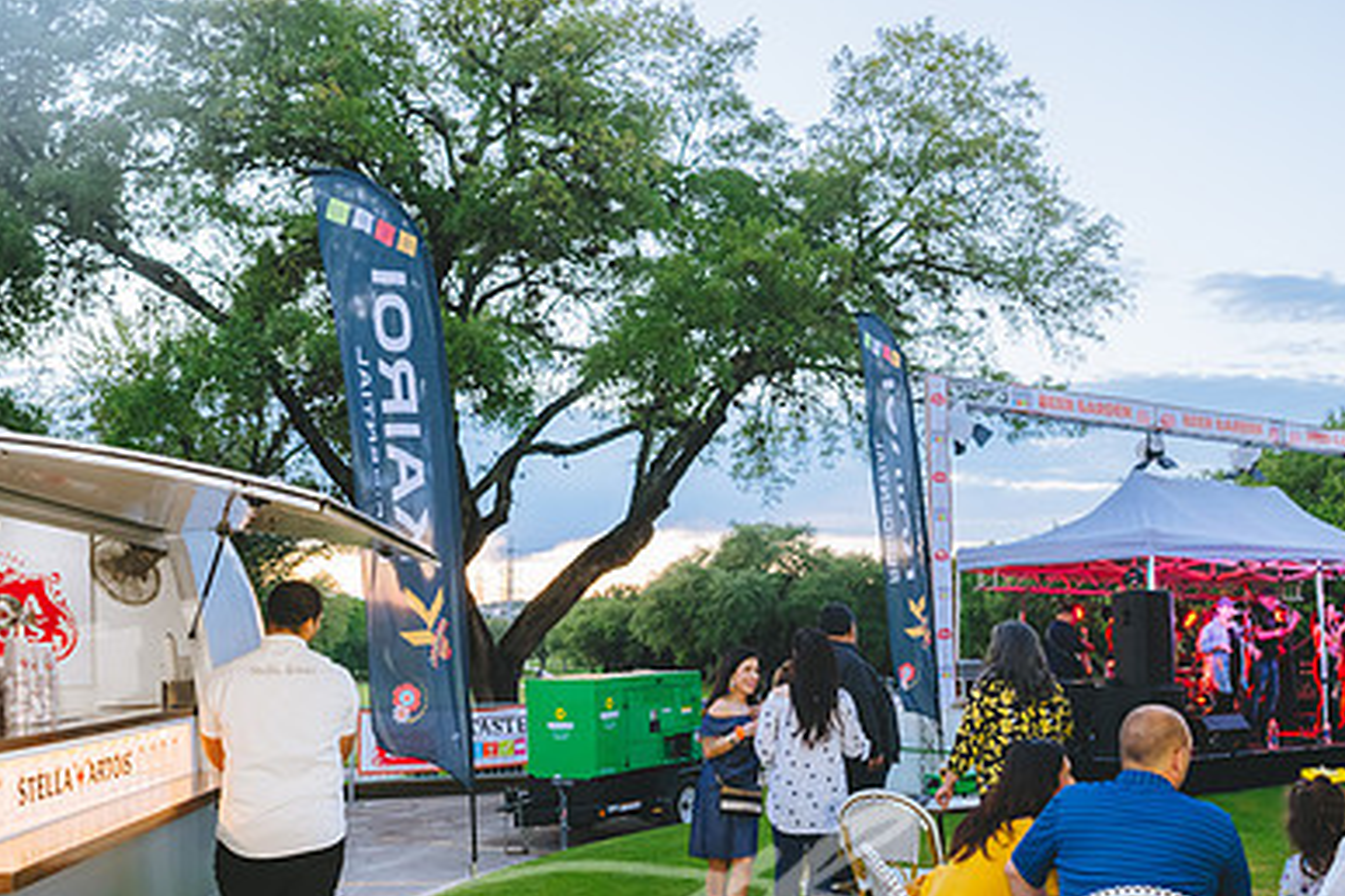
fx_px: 1345
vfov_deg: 36.4
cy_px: 606
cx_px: 712
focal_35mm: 36
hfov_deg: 53.1
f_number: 3.5
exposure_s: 1/100
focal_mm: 24
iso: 800
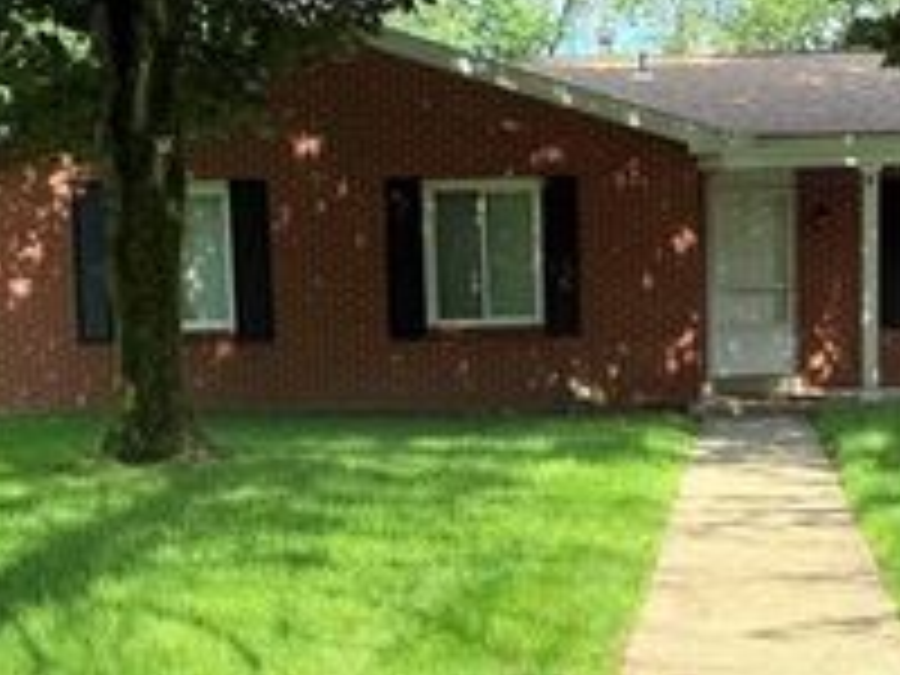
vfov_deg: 24.3
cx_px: 670
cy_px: 443
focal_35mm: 60
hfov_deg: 31.6
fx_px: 1560
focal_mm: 6.76
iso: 80
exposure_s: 1/1855
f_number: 1.78
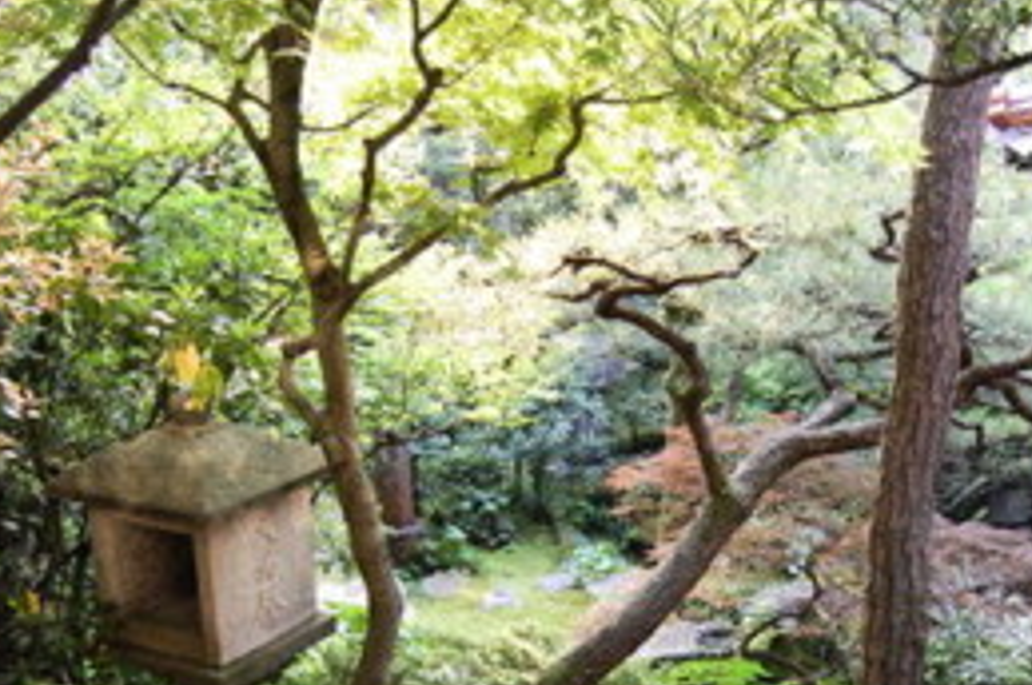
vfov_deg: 27.8
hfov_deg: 41.9
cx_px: 578
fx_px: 1346
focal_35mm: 47
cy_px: 571
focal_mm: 18
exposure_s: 1/60
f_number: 4
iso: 400
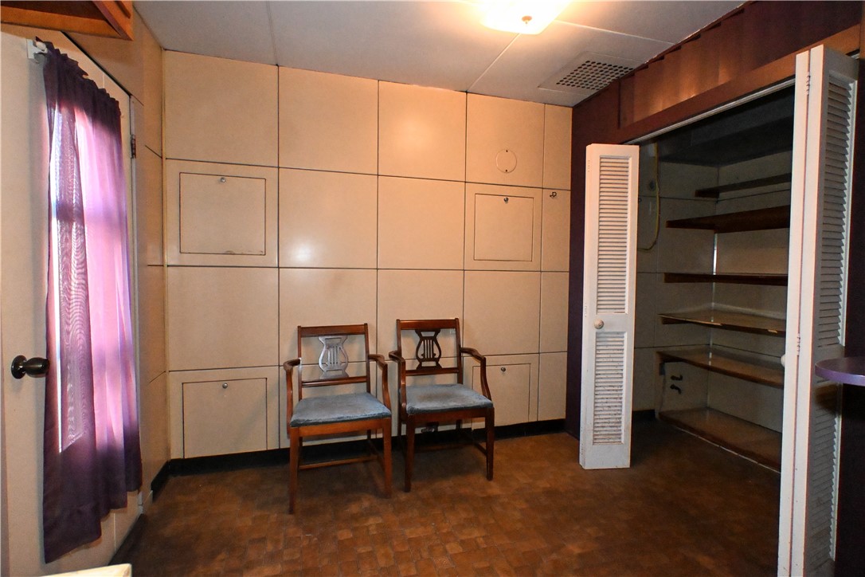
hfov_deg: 90.0
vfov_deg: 67.4
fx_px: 432
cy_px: 288
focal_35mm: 18
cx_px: 432
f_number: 8
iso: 10000
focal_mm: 12
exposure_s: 1/160
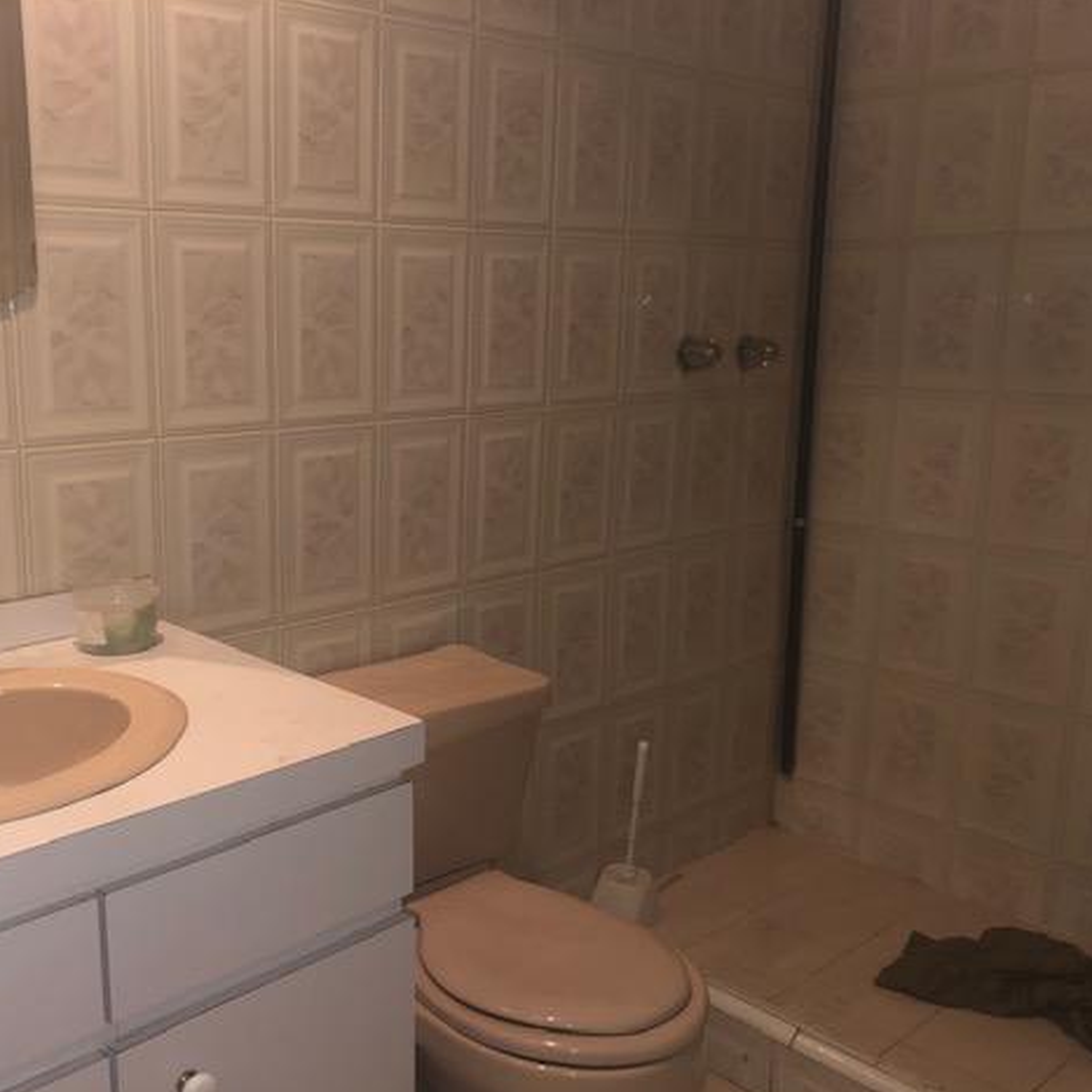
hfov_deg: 47.6
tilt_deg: -11.5
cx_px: 354
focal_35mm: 34
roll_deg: +0.3
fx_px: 1213
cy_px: 555
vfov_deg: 48.4
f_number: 1.8
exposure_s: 1/7
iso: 100
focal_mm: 4
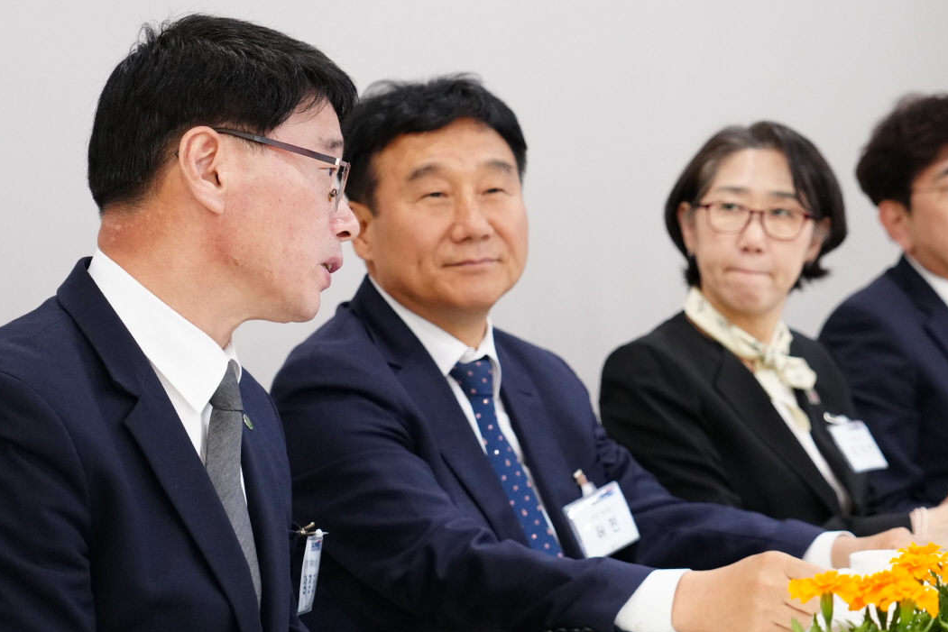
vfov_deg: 12.1
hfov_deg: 18.0
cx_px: 665
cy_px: 389
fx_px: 2976
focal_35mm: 113
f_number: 4.5
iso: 2500
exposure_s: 1/125
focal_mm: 66
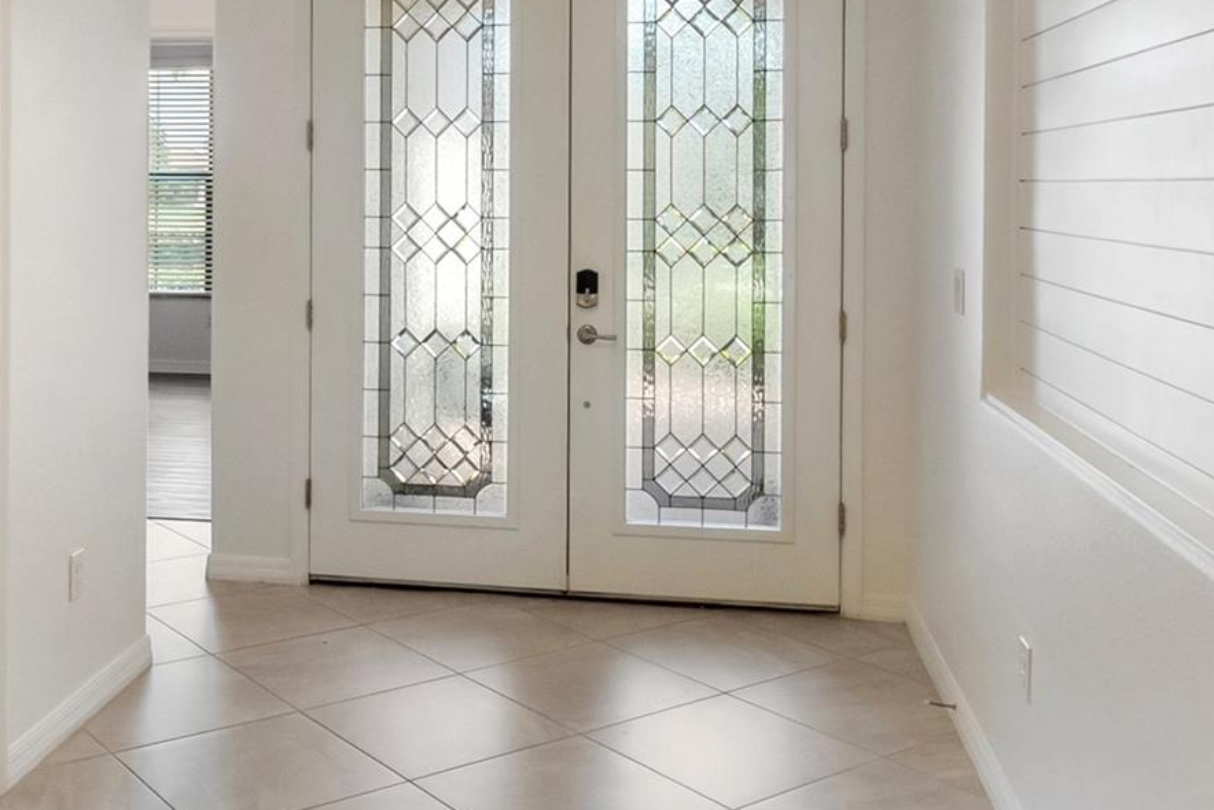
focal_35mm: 38
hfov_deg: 49.8
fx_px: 1282
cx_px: 409
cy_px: 211
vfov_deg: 34.4
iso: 1250
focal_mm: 14
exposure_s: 1/30
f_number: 9.5
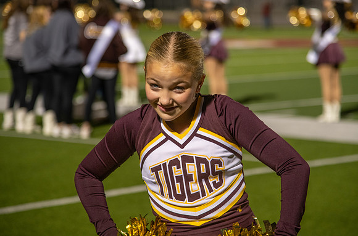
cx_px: 186
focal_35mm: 138
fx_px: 1373
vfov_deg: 9.8
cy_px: 102
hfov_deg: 14.9
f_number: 4
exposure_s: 1/100
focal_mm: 120
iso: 640
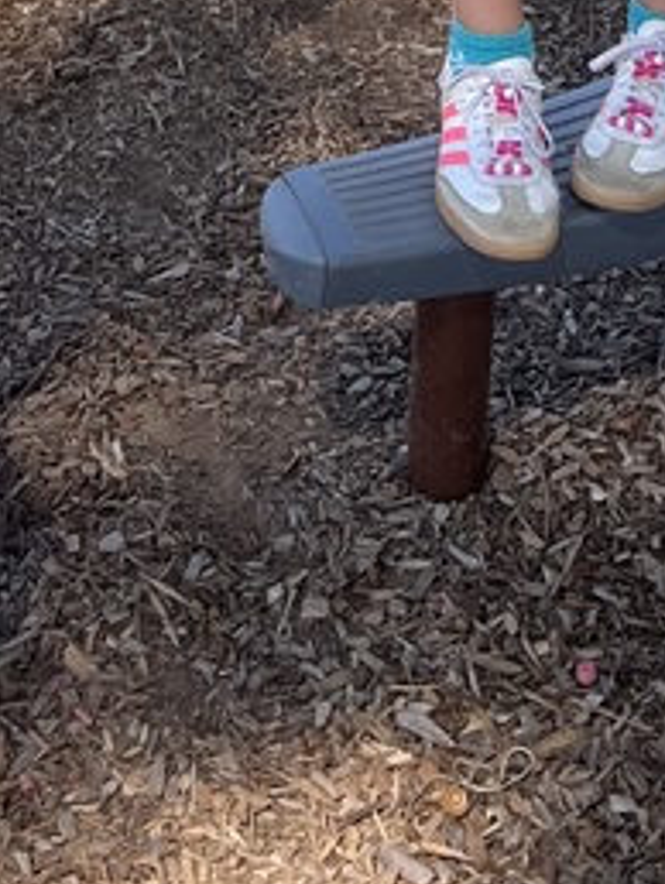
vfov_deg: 16.4
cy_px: -651
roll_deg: -2.4
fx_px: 2634
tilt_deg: -14.3
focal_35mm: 103
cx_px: 216
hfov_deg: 14.4
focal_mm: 5.1
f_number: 1.6
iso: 50
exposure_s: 1/1422
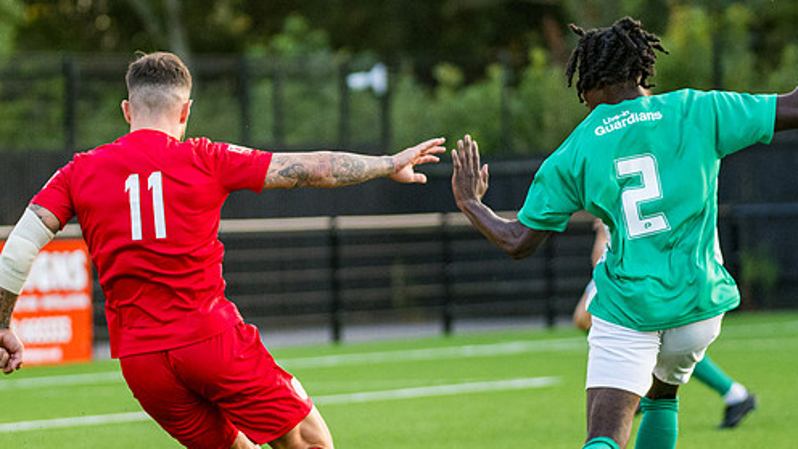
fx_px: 6962
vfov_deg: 3.7
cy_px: 325
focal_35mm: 329
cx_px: 300
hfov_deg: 6.6
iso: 1250
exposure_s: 1/1000
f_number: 2.8
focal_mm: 140
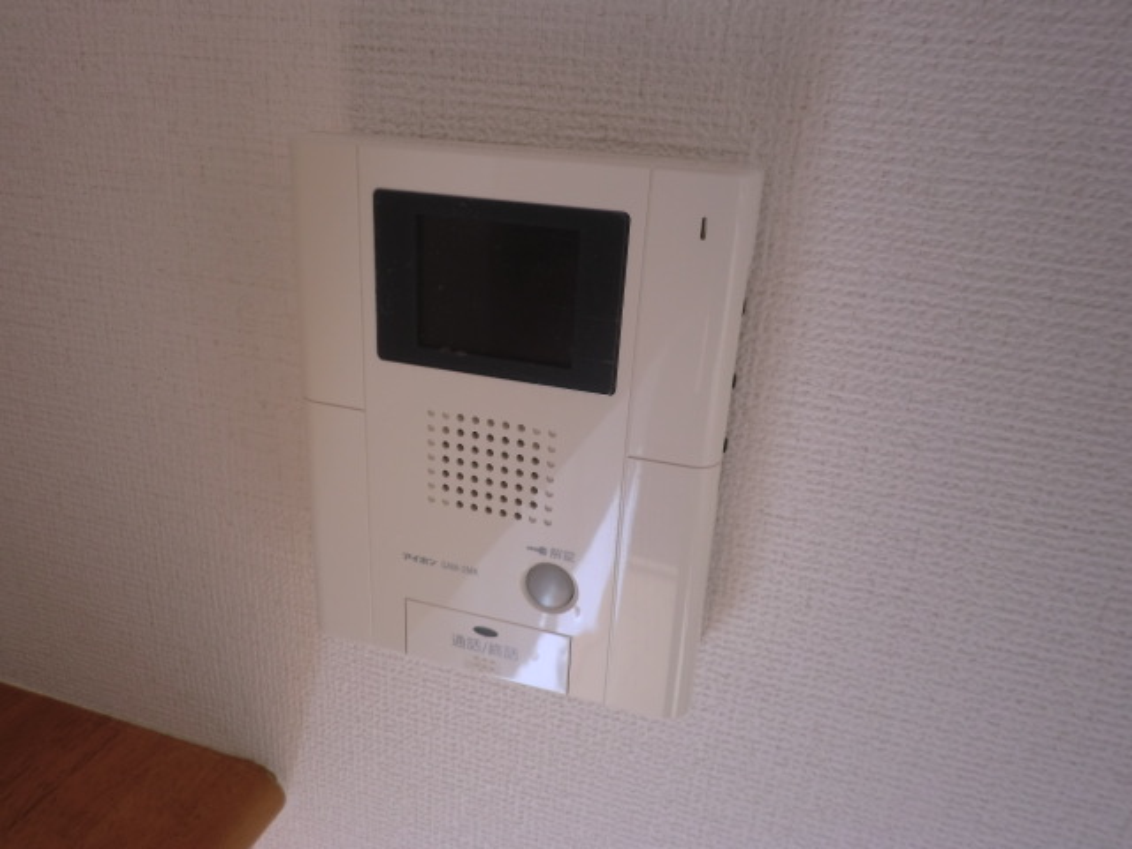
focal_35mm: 26
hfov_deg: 67.3
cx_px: 566
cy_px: 424
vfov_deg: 53.1
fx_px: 850
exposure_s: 1/160
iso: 50
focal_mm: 4.7
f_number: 2.8
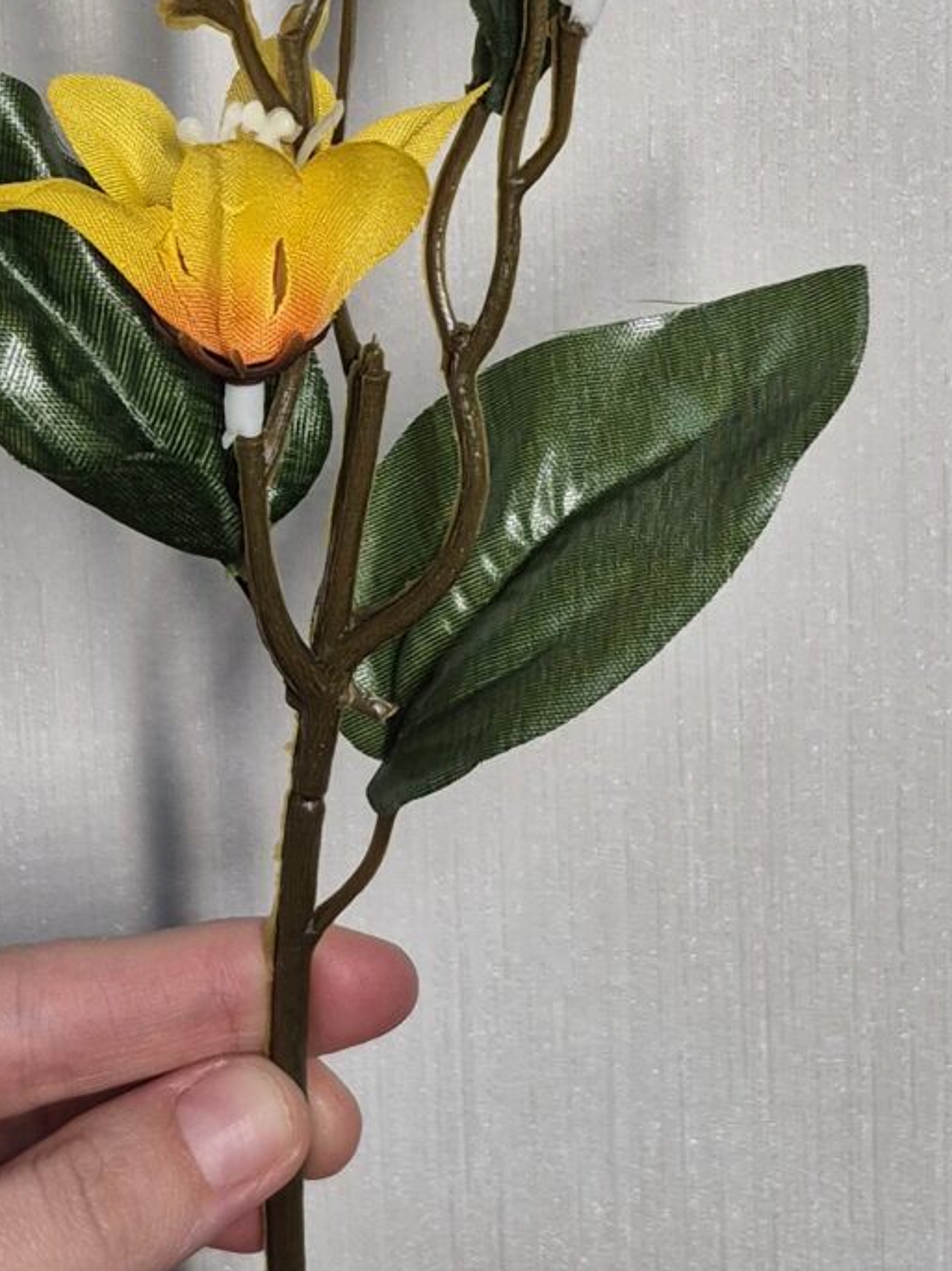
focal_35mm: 86
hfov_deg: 17.0
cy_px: 280
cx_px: 226
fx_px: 3156
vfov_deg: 22.5
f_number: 1.8
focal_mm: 5.4
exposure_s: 1/180
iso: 80
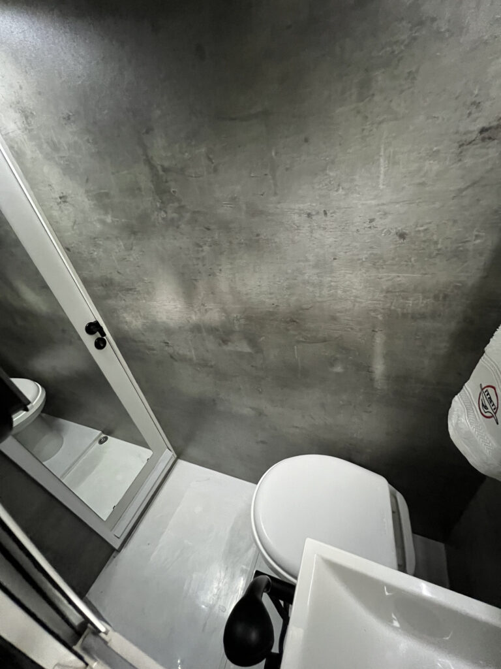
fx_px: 251
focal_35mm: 13
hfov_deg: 89.9
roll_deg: +12.4
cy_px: 334
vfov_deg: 106.2
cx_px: 250
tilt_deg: -34.7
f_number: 1.8
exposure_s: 1/33
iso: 1250
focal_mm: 1.57
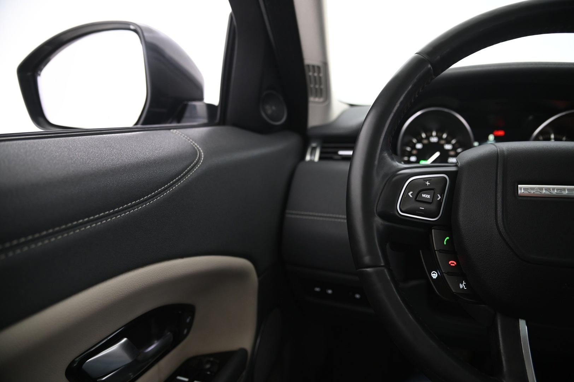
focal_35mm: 24
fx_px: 382
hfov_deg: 73.8
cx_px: 287
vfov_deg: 53.1
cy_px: 191
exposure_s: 1/10
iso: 1250
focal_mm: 24
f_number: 4
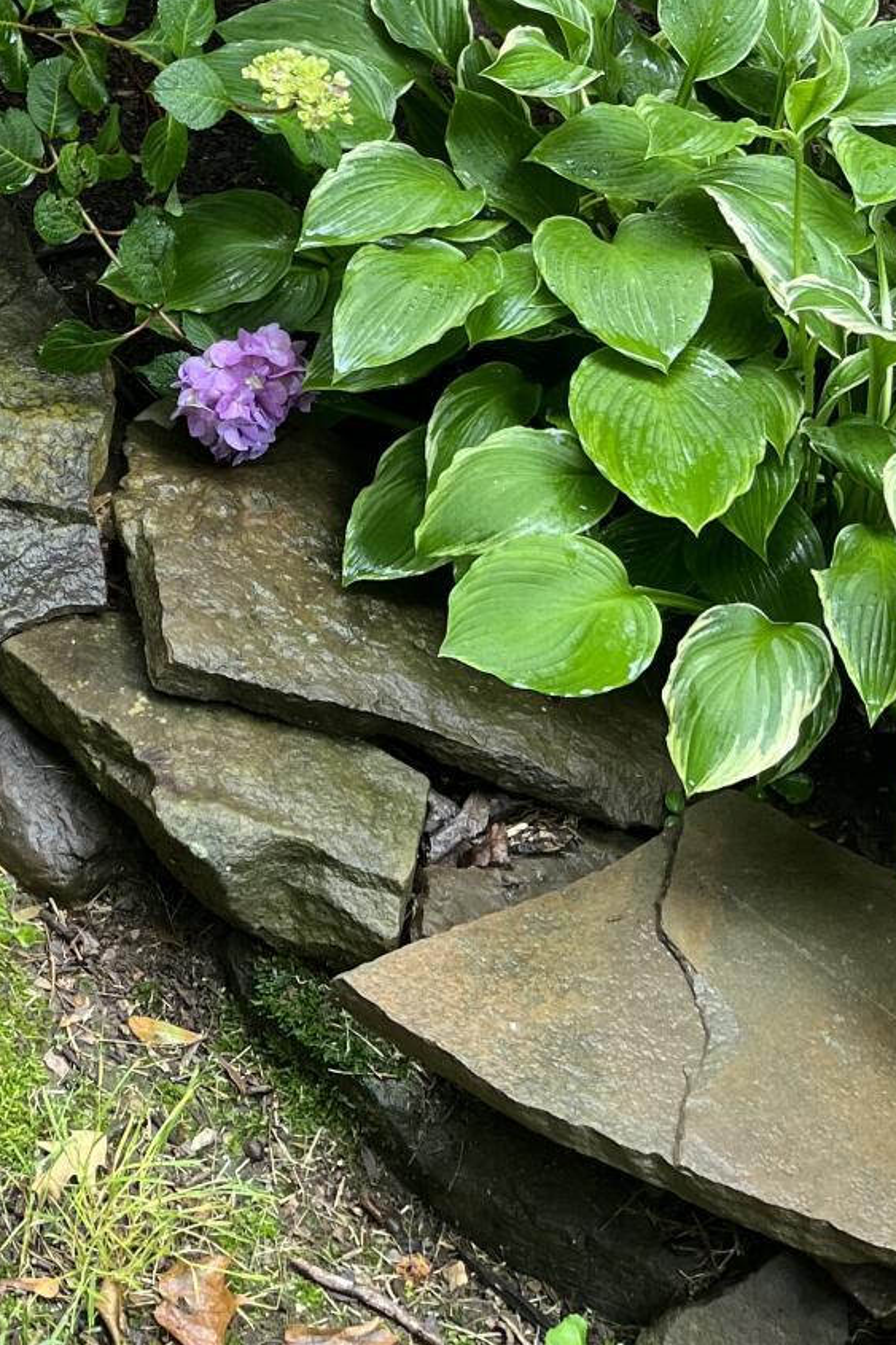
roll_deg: +0.2
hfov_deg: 19.7
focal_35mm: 64
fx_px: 2390
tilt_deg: -24.9
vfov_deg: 27.9
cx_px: -236
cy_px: -221
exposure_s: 1/121
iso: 50
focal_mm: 5.1
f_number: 1.6
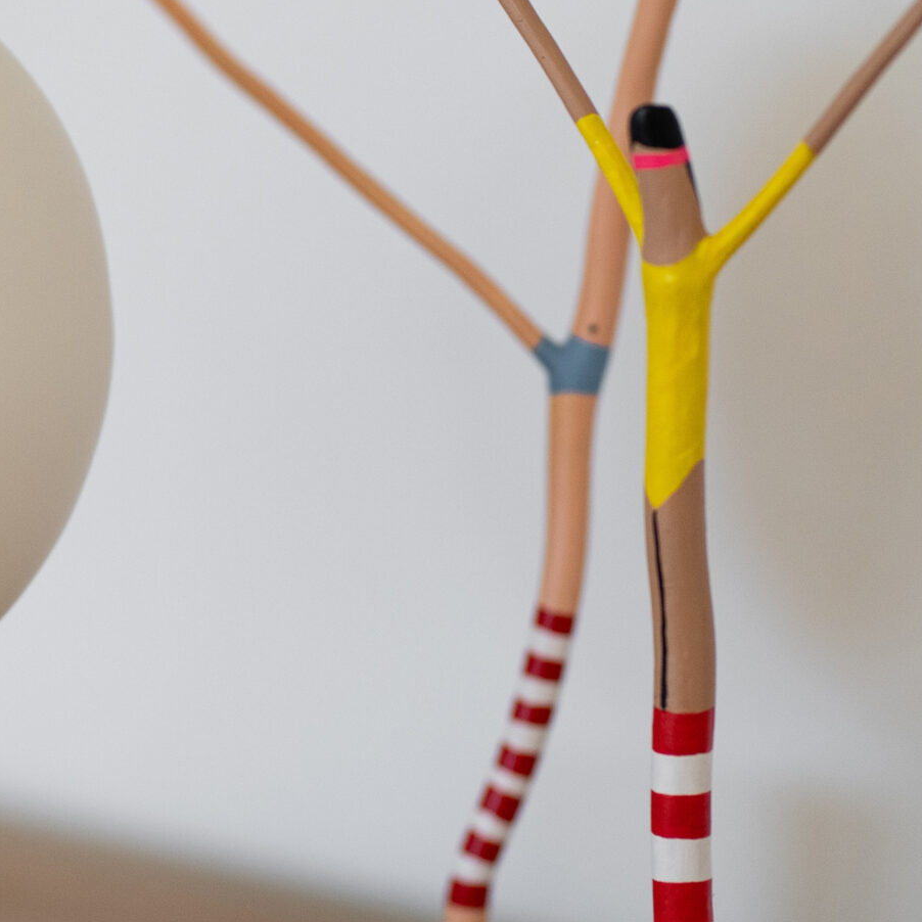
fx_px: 6178
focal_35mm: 205
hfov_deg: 8.5
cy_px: 351
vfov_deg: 8.5
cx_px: 69
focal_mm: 85
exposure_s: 1/160
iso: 640
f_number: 2.5
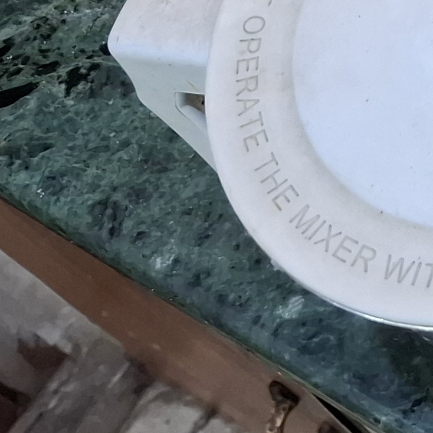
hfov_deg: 12.9
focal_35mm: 113
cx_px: 934
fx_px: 1599
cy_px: -449
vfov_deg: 13.2
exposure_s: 1/33
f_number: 1.8
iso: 320
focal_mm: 5.54
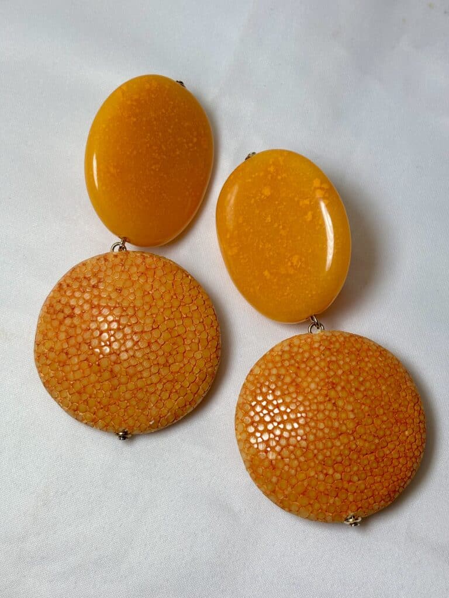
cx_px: 224
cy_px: 299
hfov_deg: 28.0
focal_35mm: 52
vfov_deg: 36.8
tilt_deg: -75.3
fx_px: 899
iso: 32
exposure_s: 1/452
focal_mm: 5.96
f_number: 1.6
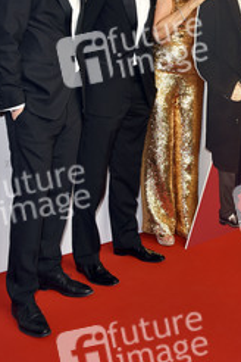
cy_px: 127
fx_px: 522
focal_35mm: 52
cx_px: 175
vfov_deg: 37.8
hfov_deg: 25.7
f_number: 6.3
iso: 640
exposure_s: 1/125
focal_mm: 32
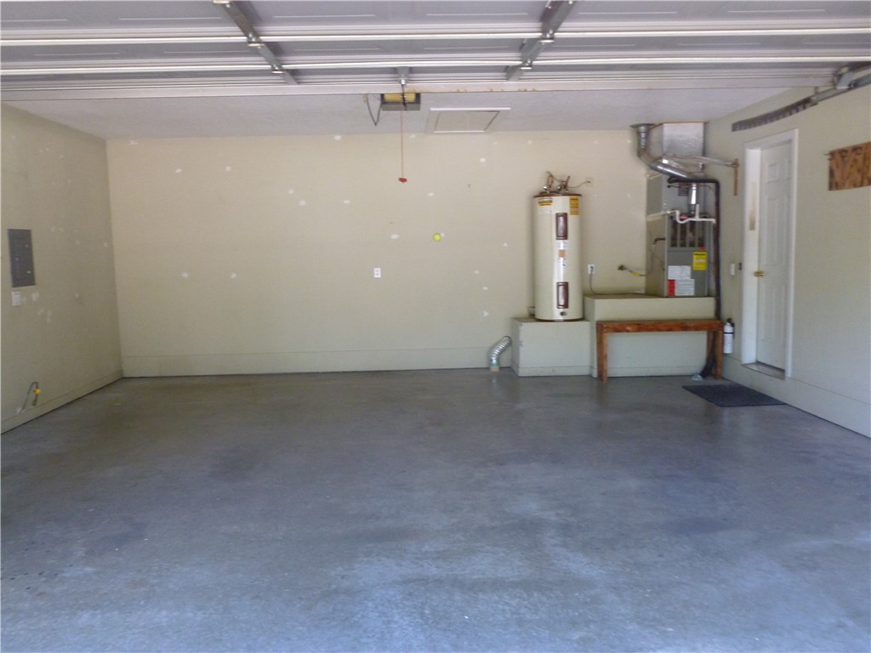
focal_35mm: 28
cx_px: 436
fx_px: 705
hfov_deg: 63.4
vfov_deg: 49.7
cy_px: 326
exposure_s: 1/60
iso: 320
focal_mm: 5
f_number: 3.3
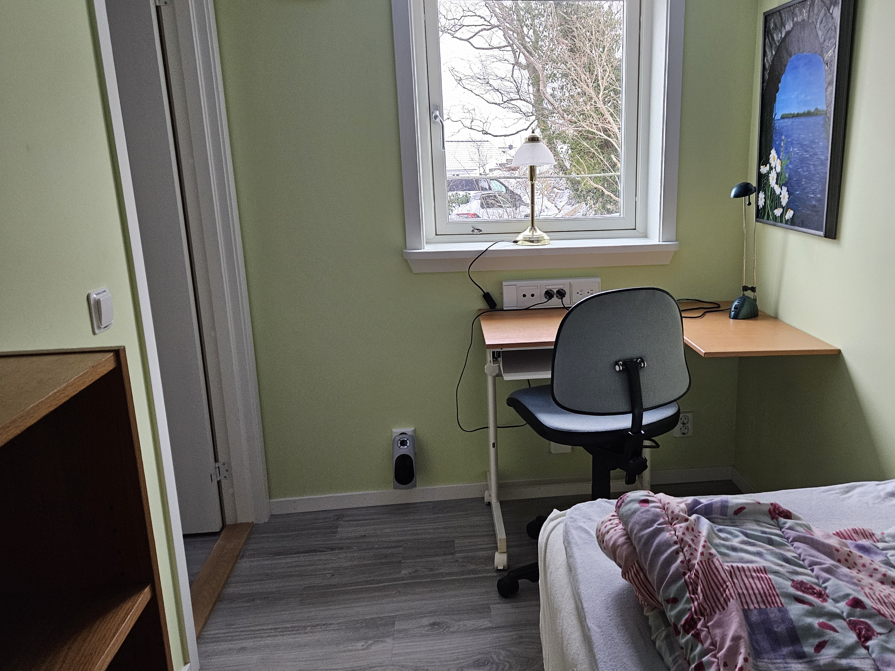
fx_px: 724
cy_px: 311
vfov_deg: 49.7
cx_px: 526
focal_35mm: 28
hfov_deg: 63.0
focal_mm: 5.4
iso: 400
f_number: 1.8
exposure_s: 1/100
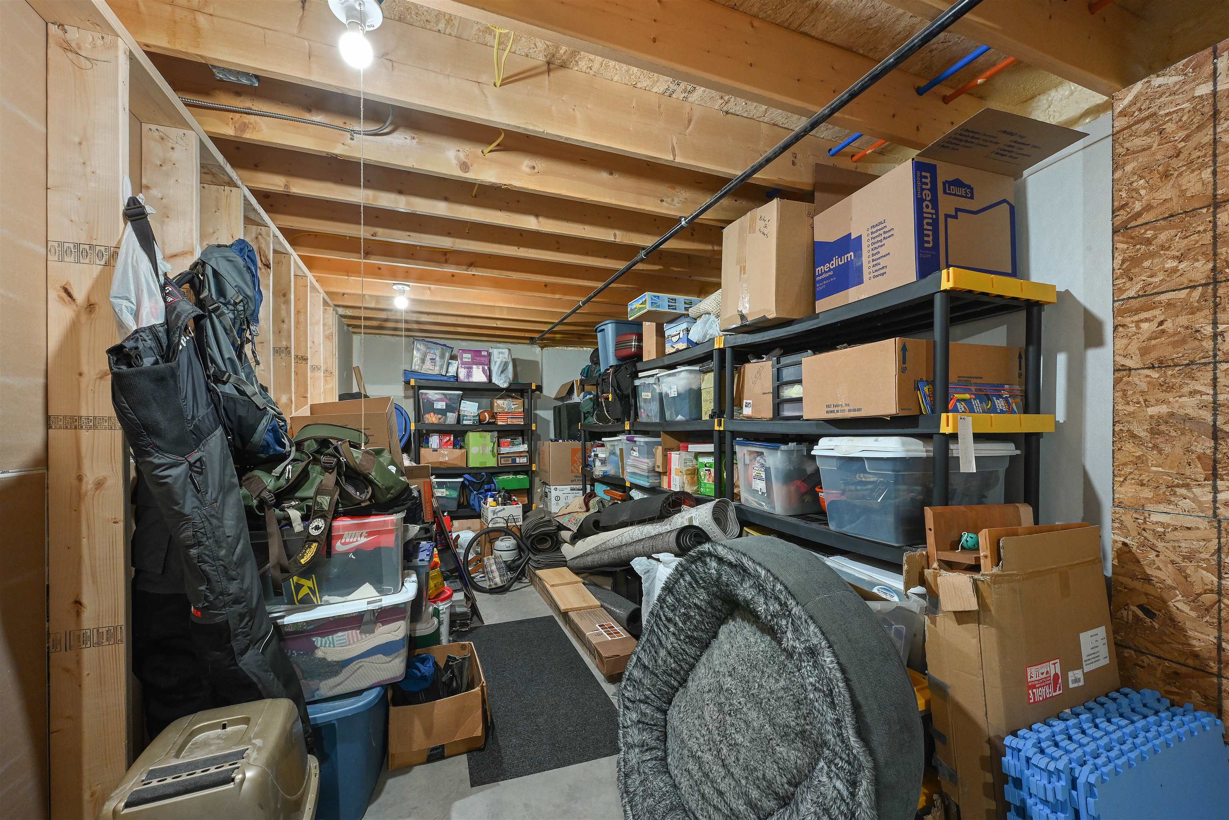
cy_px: 410
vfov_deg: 81.2
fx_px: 478
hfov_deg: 104.3
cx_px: 614
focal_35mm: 14
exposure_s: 1
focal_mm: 14
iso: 1000
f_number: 14
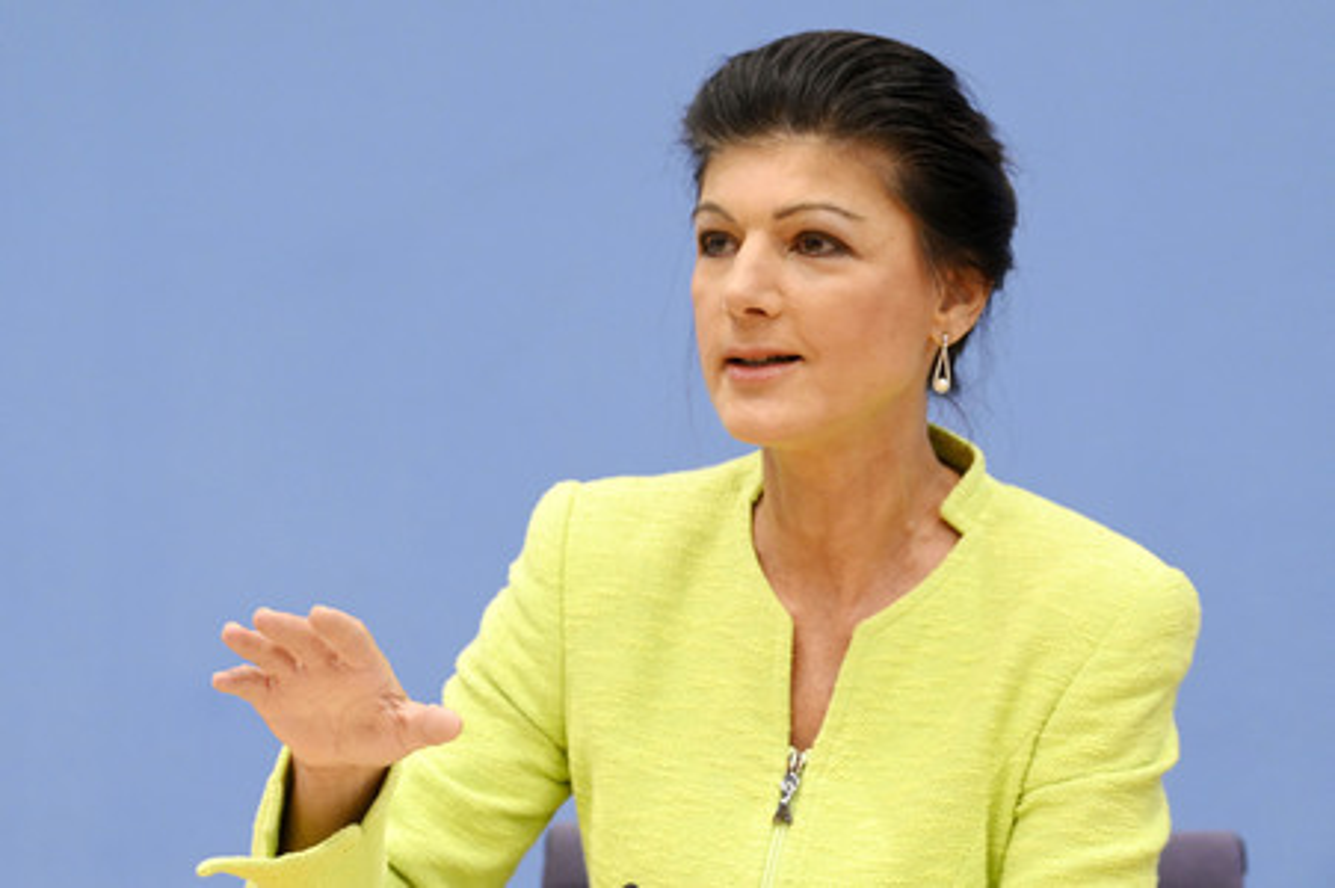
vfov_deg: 11.8
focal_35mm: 116
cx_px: 668
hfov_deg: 17.7
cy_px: 444
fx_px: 4298
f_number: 5.6
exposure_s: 1/640
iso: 5000
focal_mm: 116
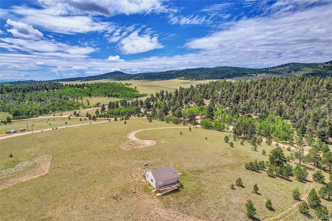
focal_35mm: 22
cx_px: 166
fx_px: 203
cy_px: 110
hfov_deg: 78.6
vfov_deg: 57.2
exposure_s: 1/5000
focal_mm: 8.4
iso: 100
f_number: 2.8
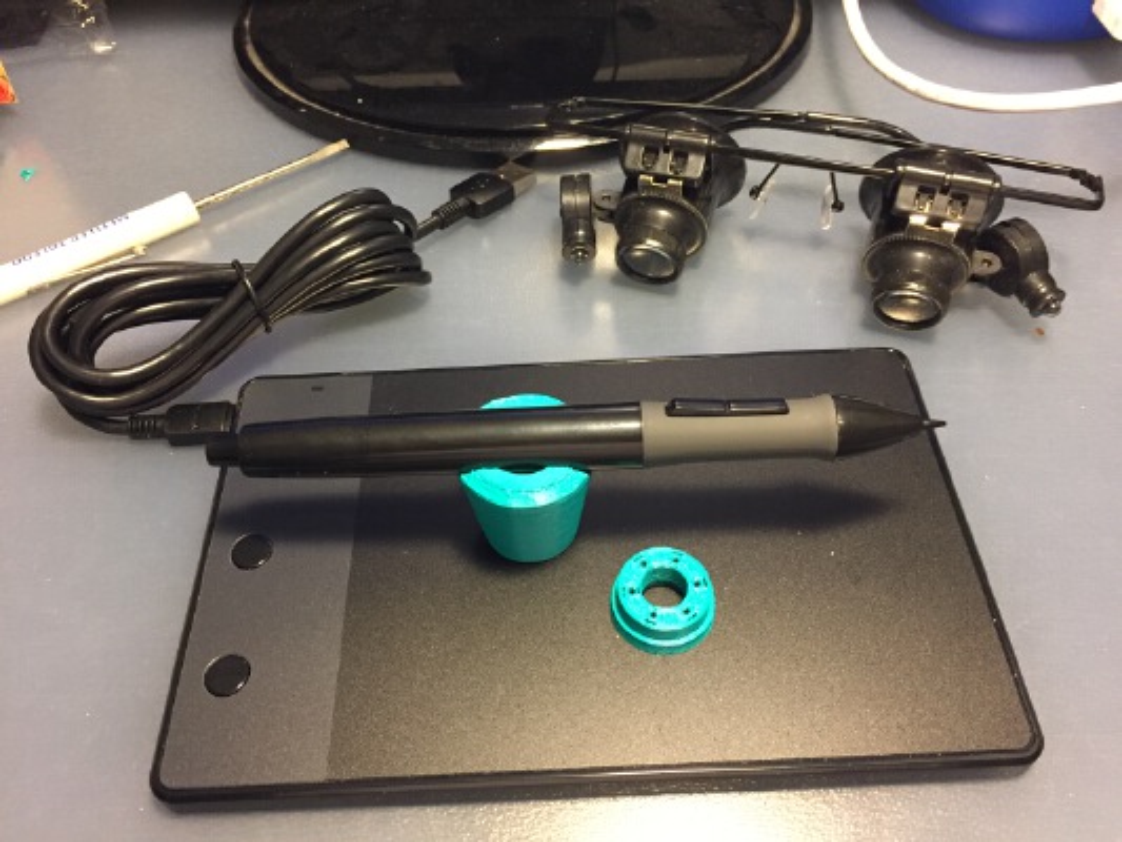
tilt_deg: -51.7
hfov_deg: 61.6
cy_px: 421
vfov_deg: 48.2
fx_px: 940
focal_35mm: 29
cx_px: 561
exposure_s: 1/30
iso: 250
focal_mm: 4.15
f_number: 2.2
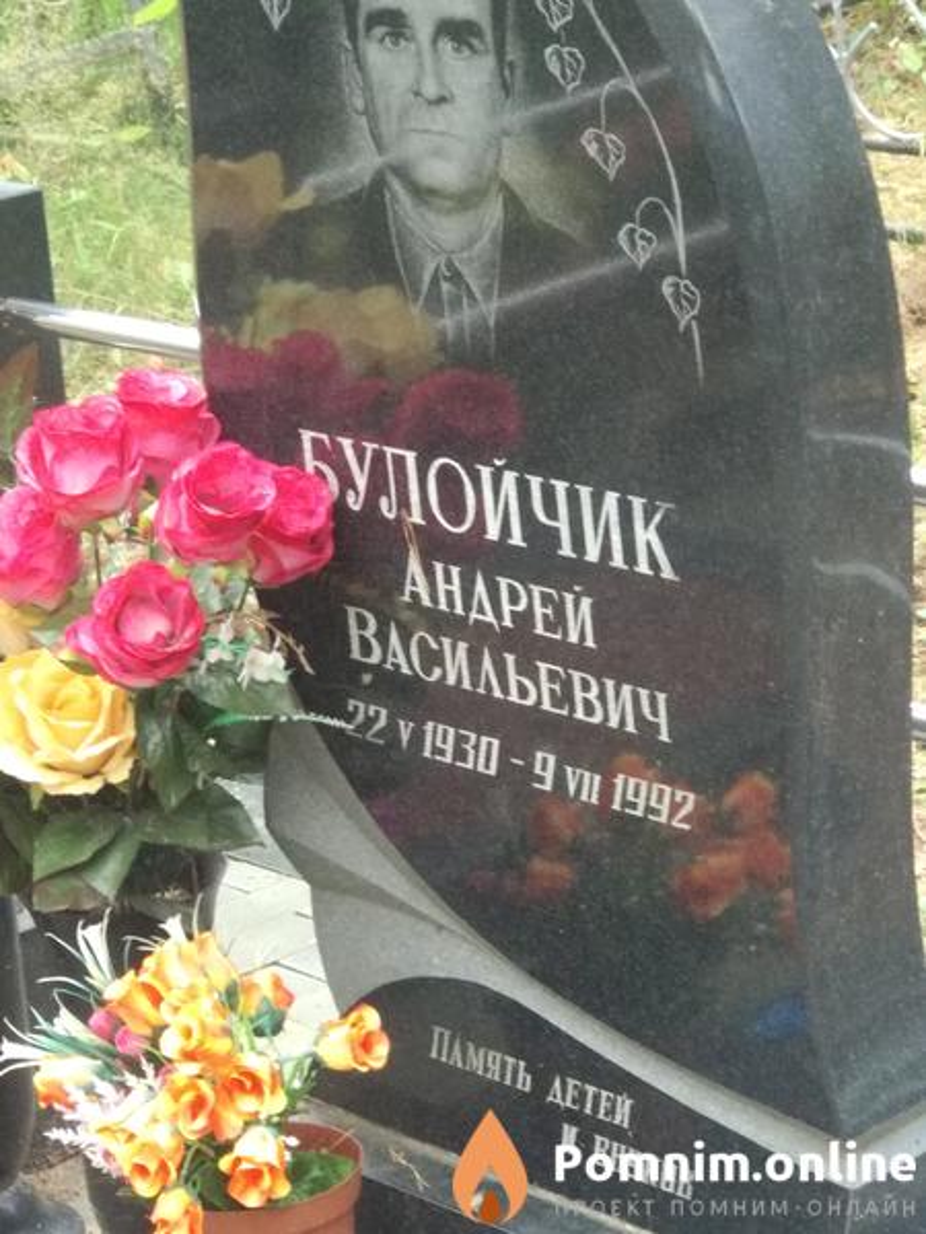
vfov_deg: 36.8
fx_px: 1855
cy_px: 617
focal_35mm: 52
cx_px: 463
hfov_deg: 28.0
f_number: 2.6
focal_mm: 5.99
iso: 500
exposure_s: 1/60
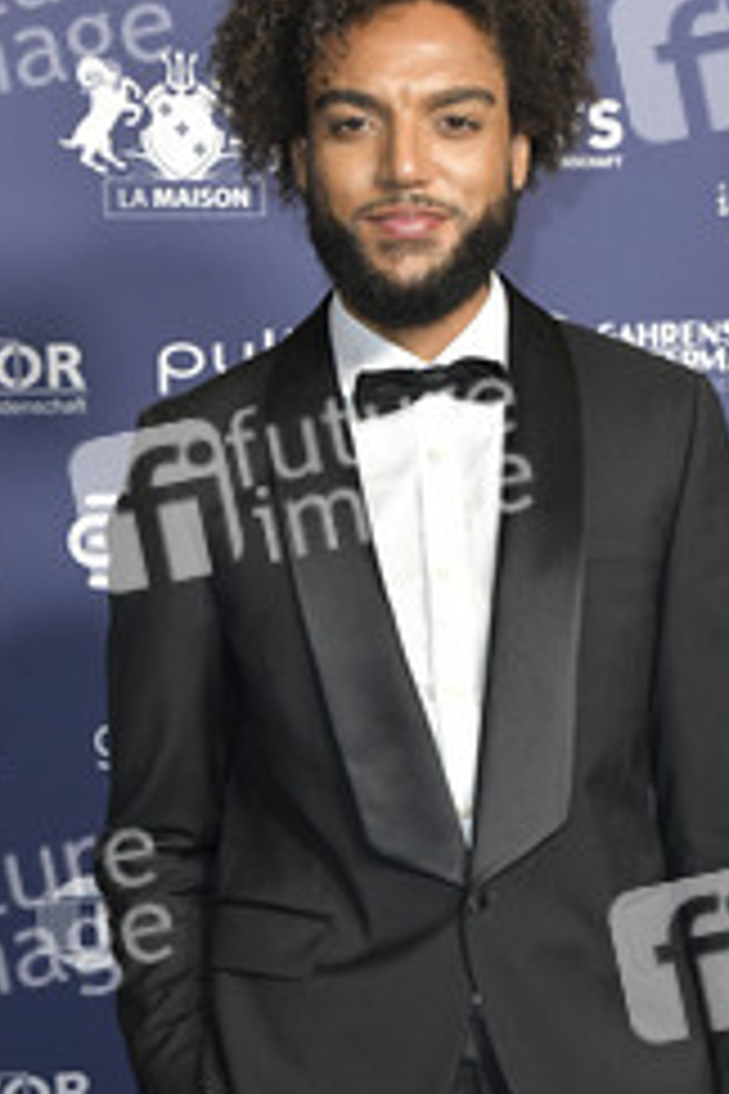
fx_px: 2794
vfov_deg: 22.1
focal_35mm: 92
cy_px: 711
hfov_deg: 14.9
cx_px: 432
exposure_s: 1/200
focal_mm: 56
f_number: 6.3
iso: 2000
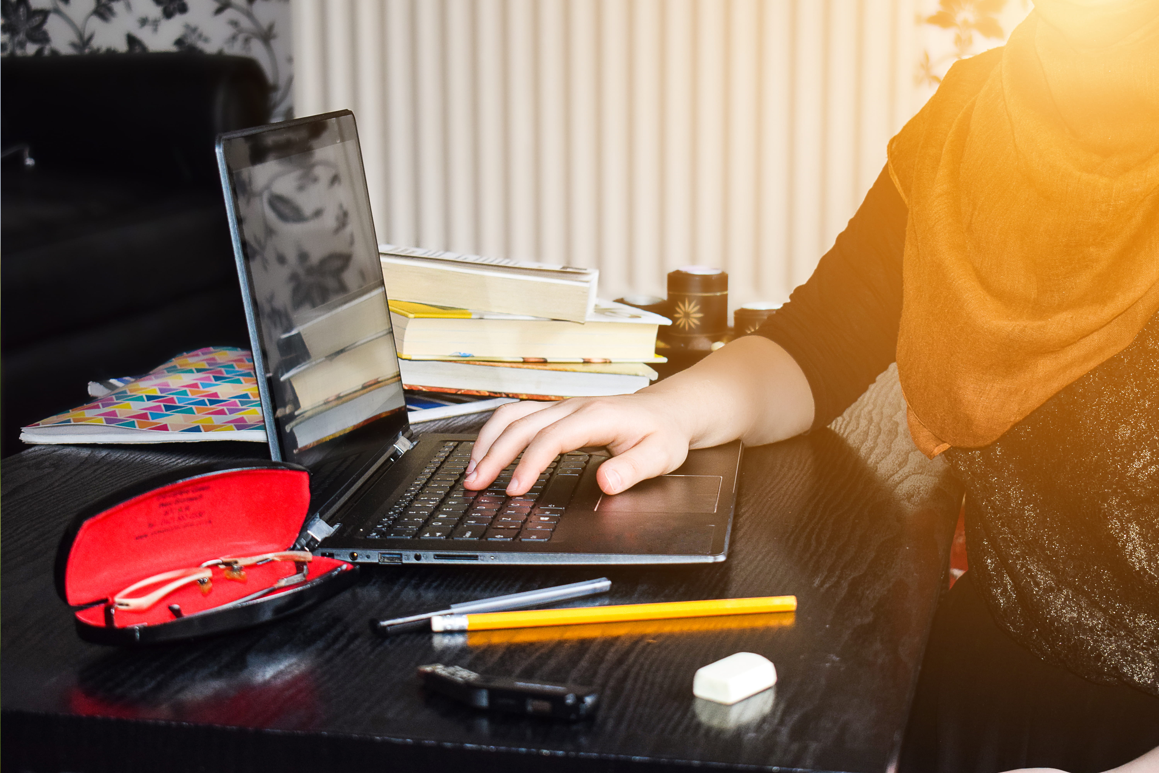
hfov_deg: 13.4
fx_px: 4925
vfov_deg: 9.0
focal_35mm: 153
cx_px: 580
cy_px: 386
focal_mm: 102
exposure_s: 1/250
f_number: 8
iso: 250
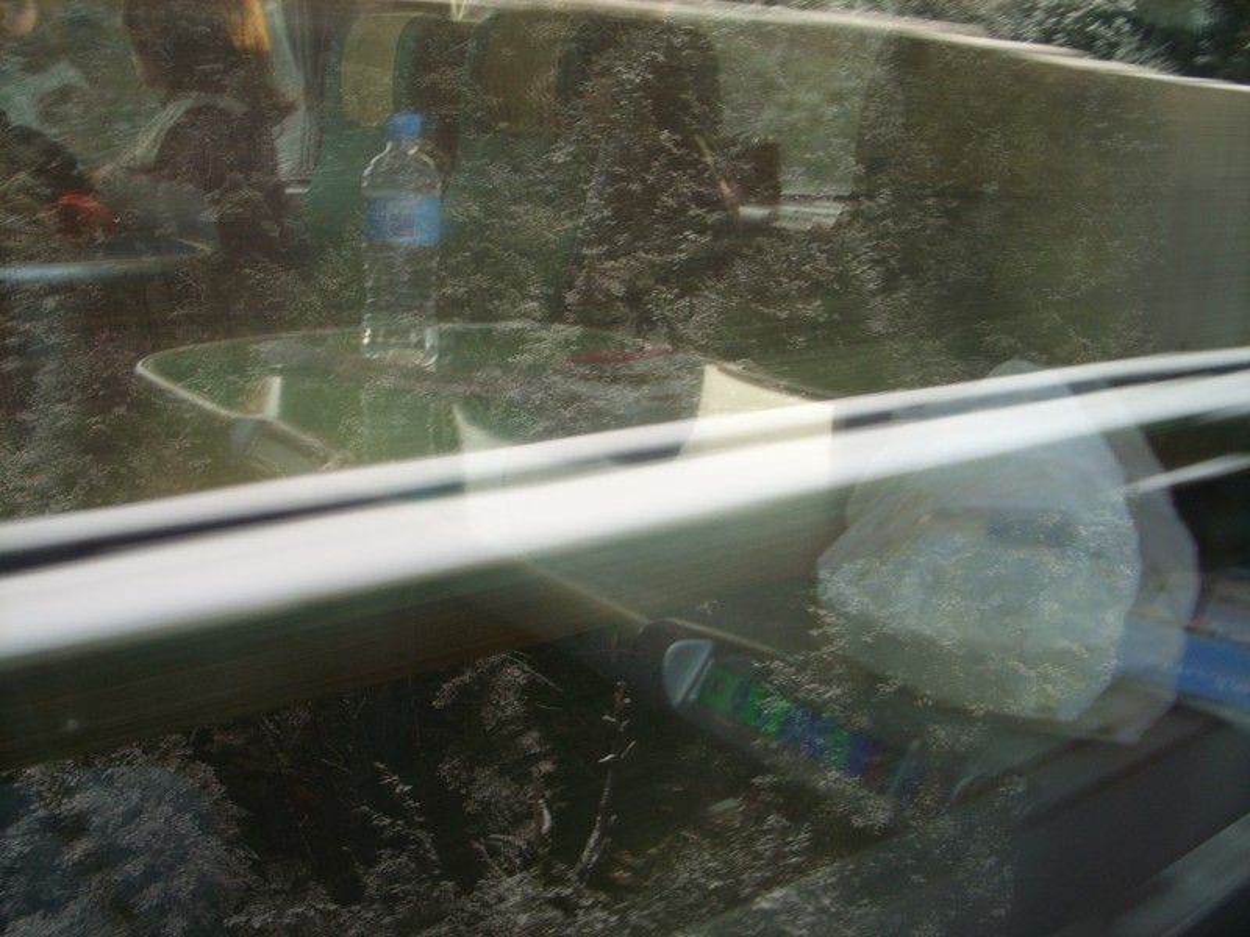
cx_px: 625
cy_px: 468
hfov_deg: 49.0
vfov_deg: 37.7
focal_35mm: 38
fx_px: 1372
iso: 50
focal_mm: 7.8
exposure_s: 1/52
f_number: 2.8
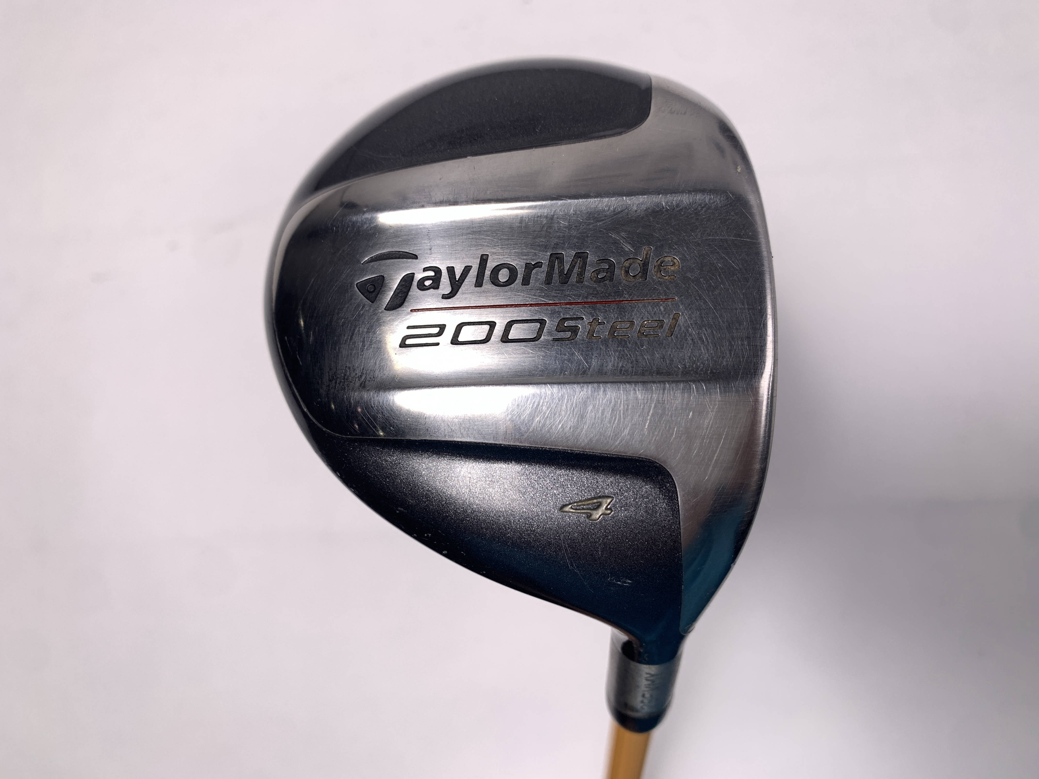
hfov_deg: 67.3
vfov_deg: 53.1
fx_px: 780
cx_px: 520
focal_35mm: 26
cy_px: 390
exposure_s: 1/191
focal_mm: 4.25
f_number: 1.8
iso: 25
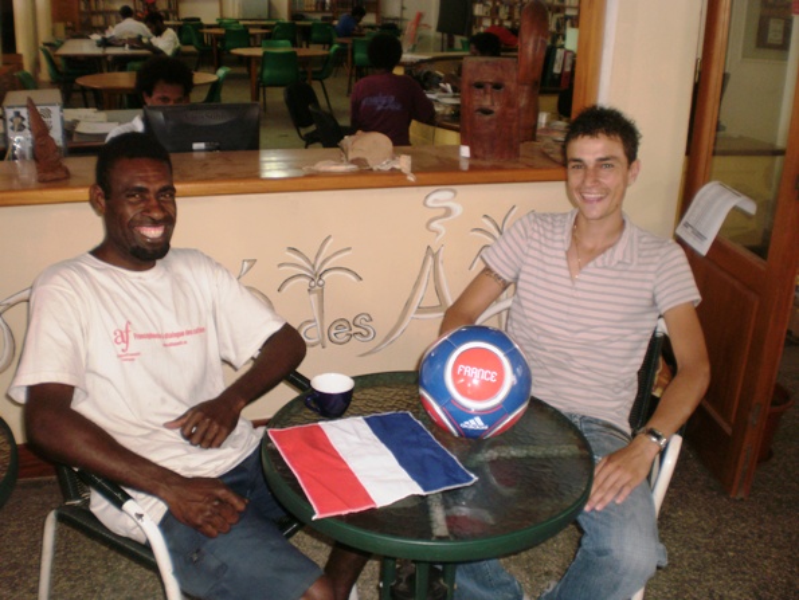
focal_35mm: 36
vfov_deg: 39.7
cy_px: 300
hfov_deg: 51.3
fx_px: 831
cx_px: 400
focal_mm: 6.3
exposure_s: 1/30
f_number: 3.1
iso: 125
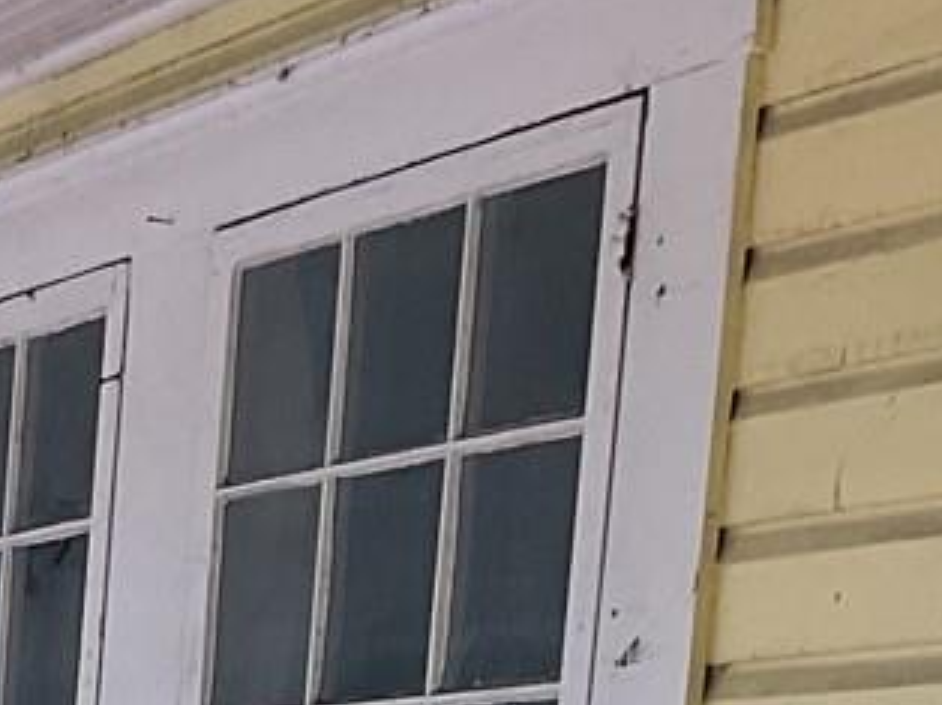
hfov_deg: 12.6
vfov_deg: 9.3
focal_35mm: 148
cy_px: 1452
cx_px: -516
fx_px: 4024
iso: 32
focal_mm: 3
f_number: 1.8
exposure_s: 1/120
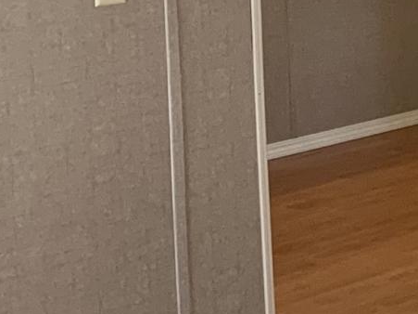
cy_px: -63
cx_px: 1024
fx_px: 2088
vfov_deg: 8.5
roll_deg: +0.0
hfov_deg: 9.9
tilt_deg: -5.7
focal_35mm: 173
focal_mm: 4.25
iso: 100
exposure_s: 1/60
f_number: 1.8
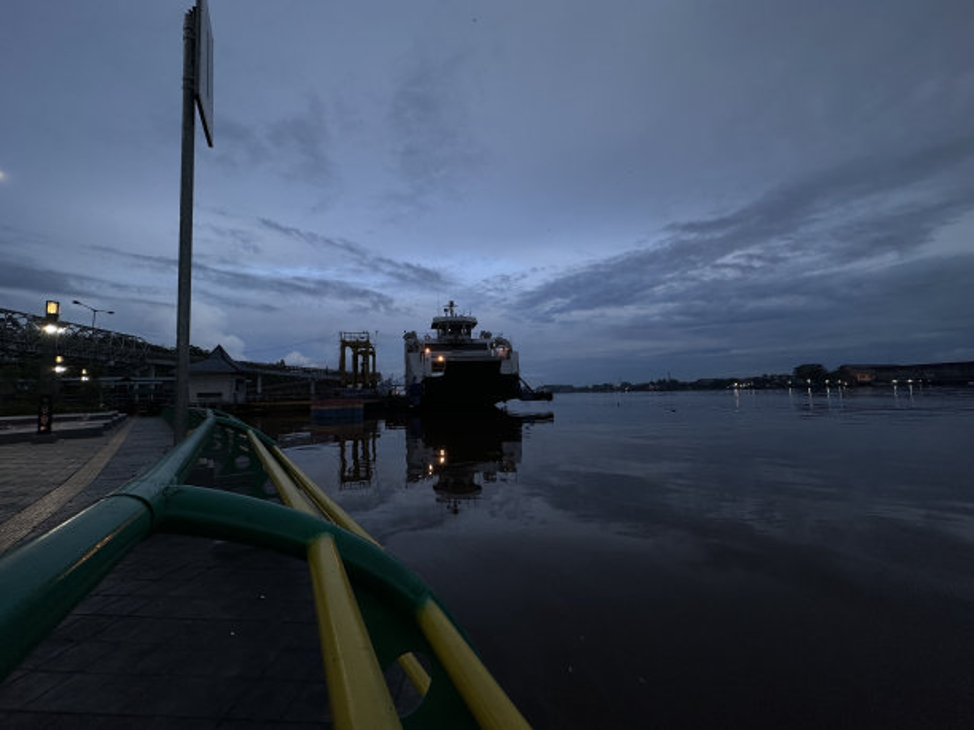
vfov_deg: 85.7
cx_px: 487
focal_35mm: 14
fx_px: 394
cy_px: 365
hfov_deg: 102.1
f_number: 2.2
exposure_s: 1/100
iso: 100
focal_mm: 2.22
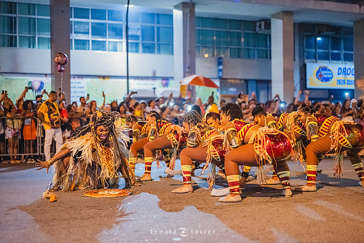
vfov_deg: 27.0
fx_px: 506
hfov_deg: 39.6
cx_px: 182
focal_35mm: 50
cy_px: 122
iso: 6400
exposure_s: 1/320
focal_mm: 50
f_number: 1.2
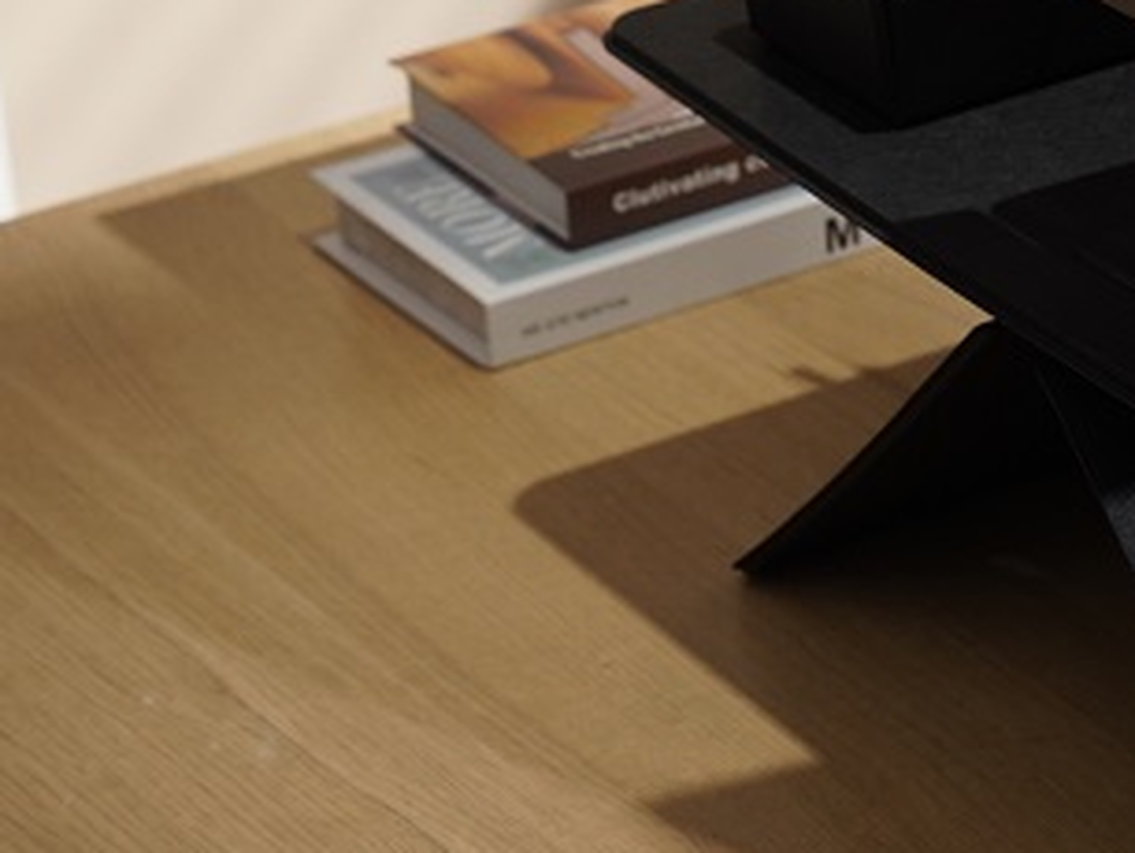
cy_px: 26
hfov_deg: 11.6
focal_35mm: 163
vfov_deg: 9.1
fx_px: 5343
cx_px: 1677
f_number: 5.6
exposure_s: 1/100
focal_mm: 51.9
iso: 400
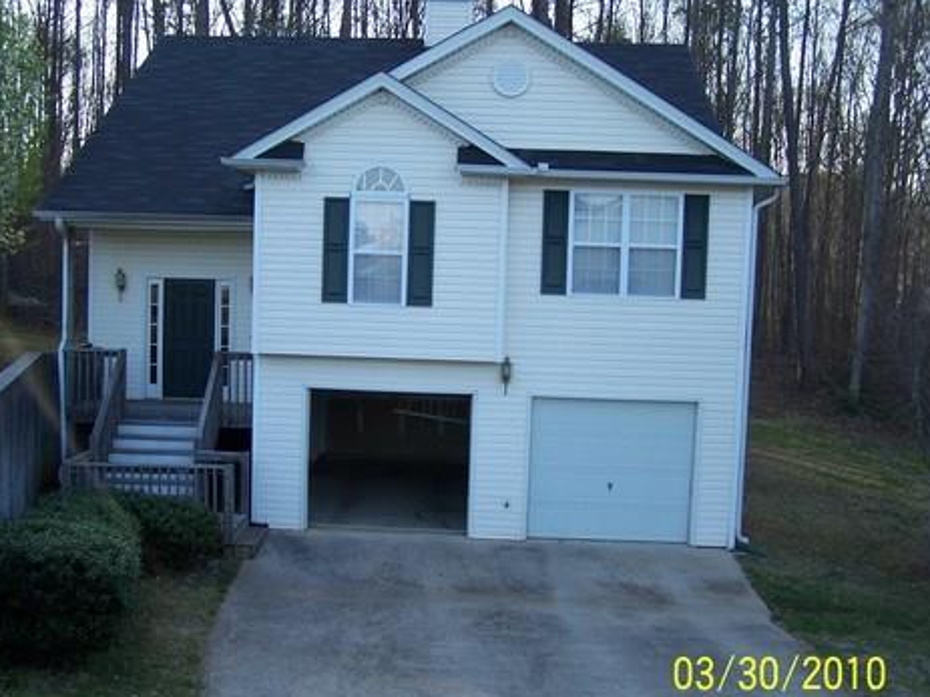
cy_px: 384
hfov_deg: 44.8
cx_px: 430
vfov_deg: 34.3
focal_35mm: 42
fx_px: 1128
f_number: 2.8
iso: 80
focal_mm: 6.3
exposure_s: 1/250
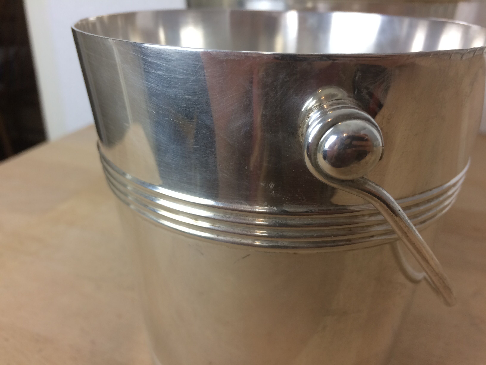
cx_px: 243
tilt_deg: -24.4
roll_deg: -2.3
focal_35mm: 29
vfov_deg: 48.2
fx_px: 407
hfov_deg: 61.7
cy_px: 182
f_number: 2.2
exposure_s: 1/33
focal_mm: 4.15
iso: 32
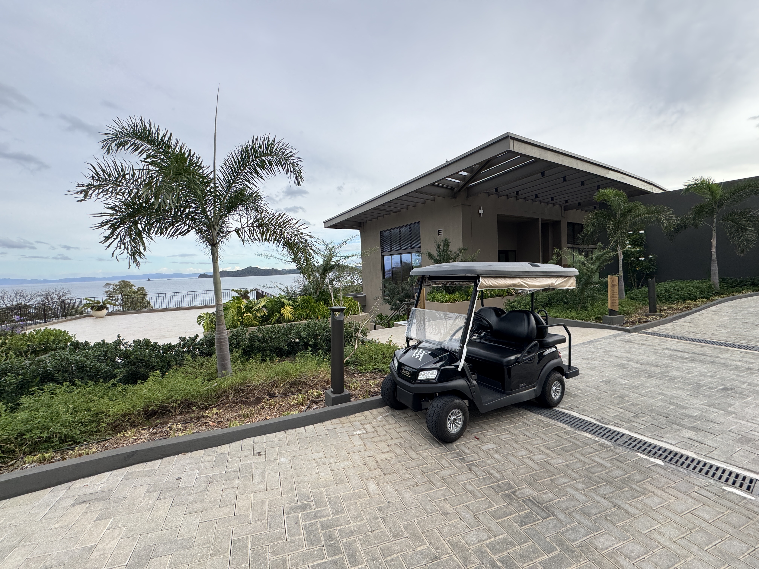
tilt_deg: -3.9
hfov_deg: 102.1
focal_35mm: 14
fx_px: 307
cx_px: 380
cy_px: 284
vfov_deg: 85.7
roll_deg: +2.1
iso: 40
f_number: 2.2
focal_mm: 2.22
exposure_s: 1/470
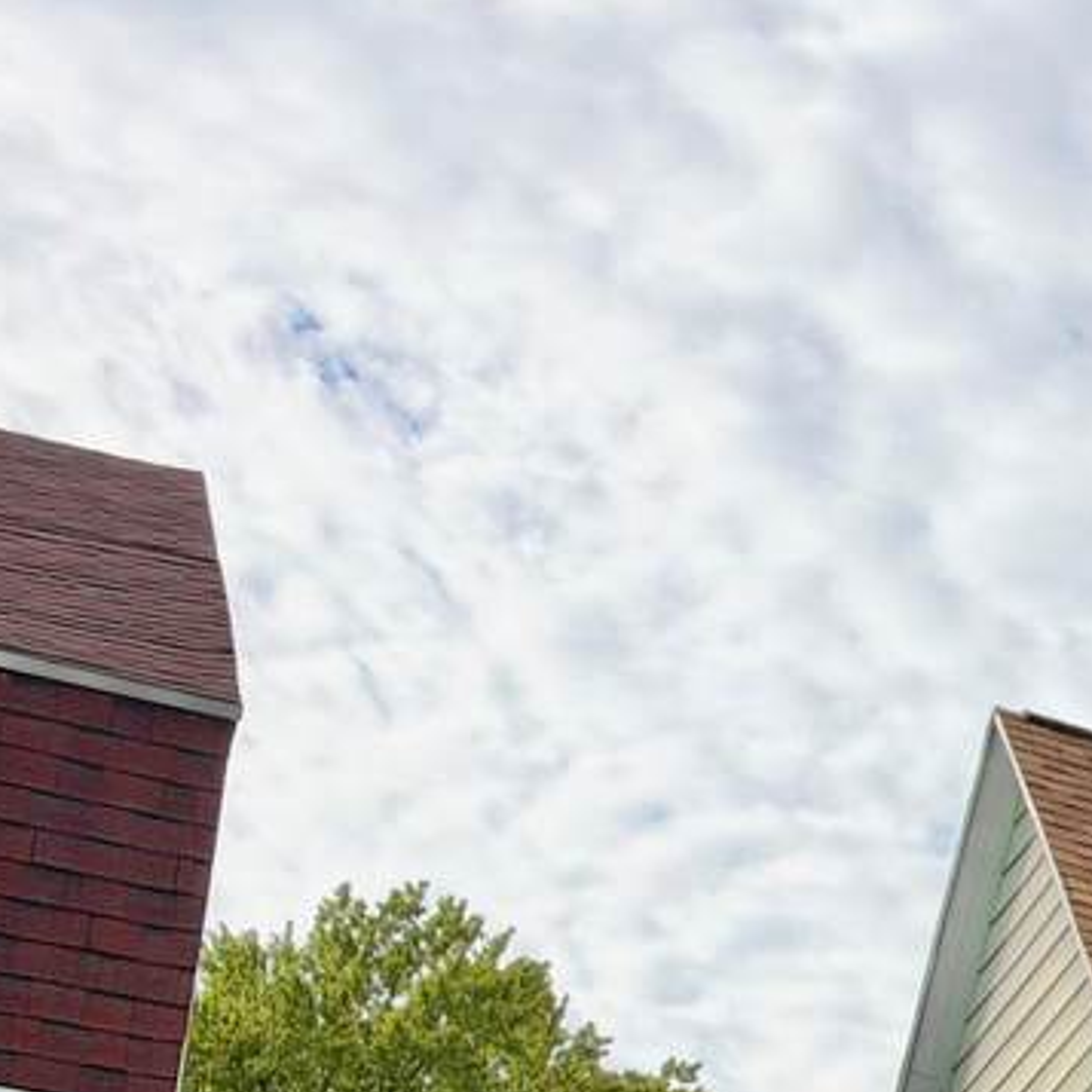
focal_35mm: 92
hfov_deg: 16.3
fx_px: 3284
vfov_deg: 17.6
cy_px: 1435
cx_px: 1890
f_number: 1.8
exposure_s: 1/4587
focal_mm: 6.93
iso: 64
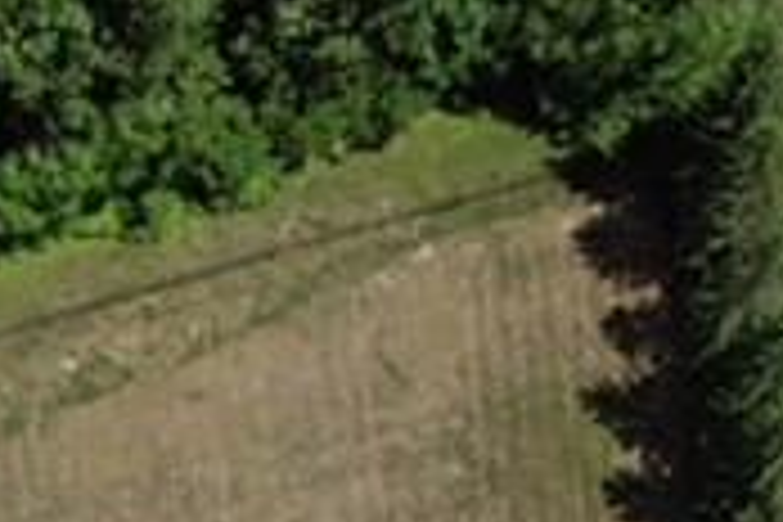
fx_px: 1762
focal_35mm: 81
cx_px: 310
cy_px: 882
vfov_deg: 15.0
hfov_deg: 25.0
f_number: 2.8
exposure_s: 1/2500
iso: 100
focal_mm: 8.38
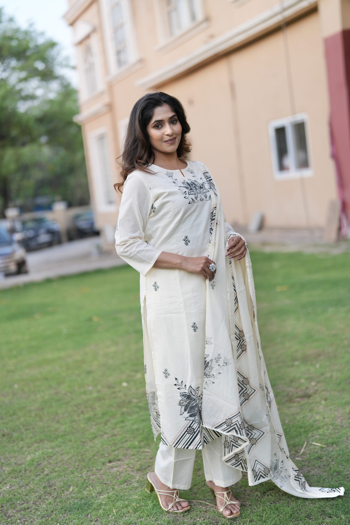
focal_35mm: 50
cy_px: 262
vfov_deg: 39.6
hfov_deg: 27.0
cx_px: 175
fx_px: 729
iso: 250
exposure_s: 1/500
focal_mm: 50
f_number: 1.6
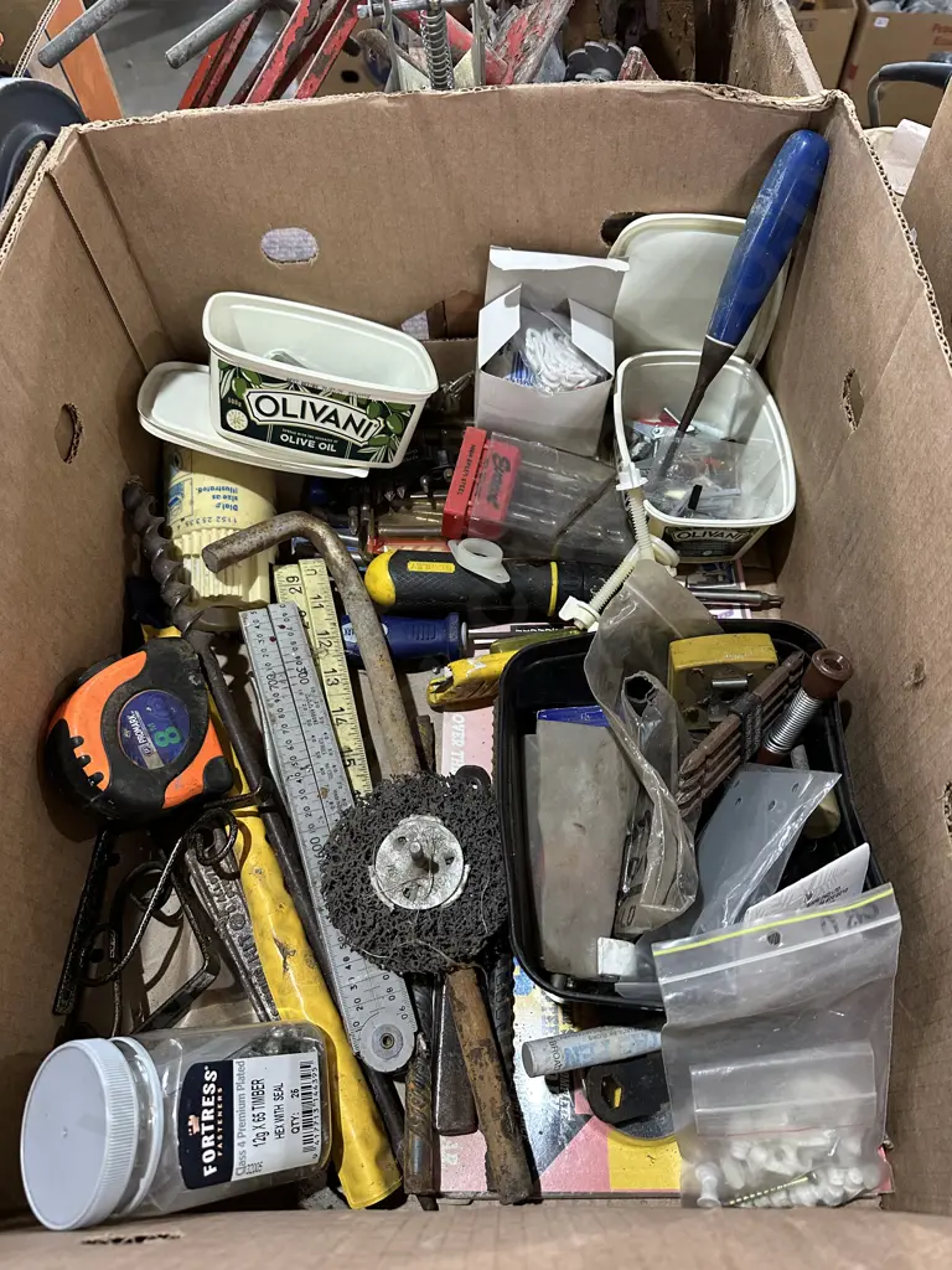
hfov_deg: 56.8
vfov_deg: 71.6
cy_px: 635
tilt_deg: -60.2
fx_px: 880
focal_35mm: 24
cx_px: 476
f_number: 1.78
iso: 320
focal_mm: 6.86
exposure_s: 1/50
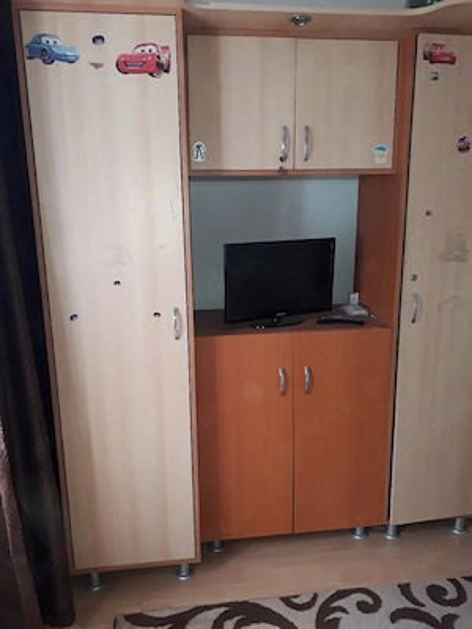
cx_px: 236
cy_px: 314
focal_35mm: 27
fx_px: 491
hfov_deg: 51.4
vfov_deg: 65.3
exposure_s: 1/50
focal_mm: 3.6
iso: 160
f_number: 1.9
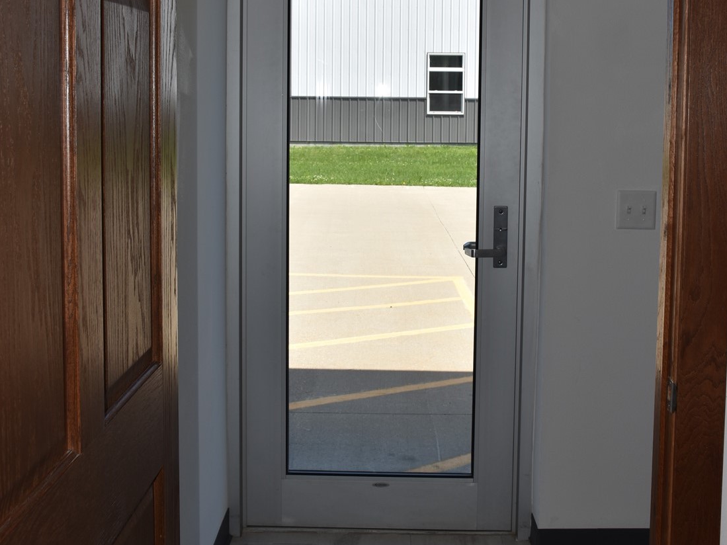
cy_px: 137
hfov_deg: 38.9
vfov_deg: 29.2
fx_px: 1029
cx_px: 363
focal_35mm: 49
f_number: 7.1
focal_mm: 22
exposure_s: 1/200
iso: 100
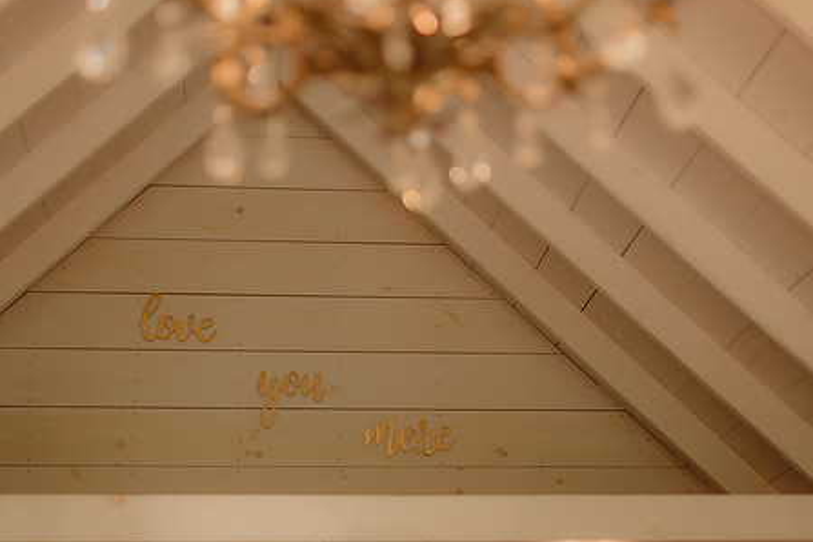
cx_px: 383
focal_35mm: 67
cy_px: 300
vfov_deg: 20.3
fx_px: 1513
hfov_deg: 30.1
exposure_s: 1/200
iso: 400
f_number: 1.4
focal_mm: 50
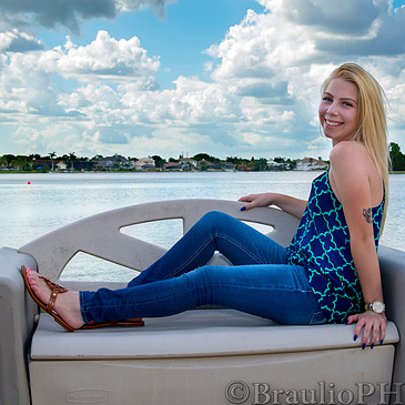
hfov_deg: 29.4
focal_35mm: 58
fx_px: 768
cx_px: 251
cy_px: 208
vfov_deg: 29.6
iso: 320
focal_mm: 40
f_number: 10
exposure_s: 1/200
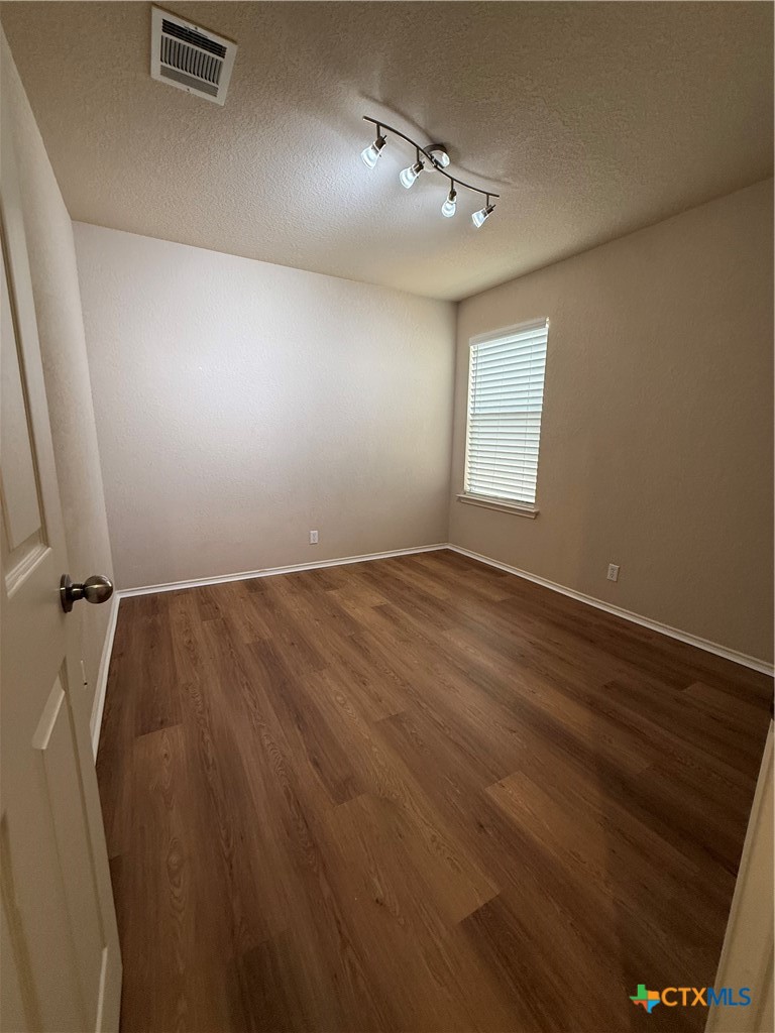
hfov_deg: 85.7
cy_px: 516
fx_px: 418
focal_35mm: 14
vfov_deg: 102.1
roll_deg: -1.0
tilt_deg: -11.2
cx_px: 388
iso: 200
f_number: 2.2
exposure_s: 1/120
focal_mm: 2.22
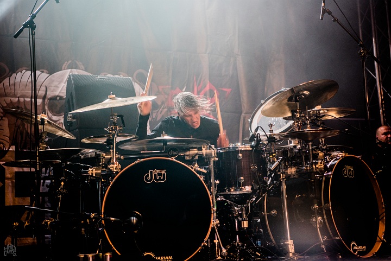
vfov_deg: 19.5
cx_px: 196
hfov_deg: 28.8
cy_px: 130
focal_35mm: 70
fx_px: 761
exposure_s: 1/125
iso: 800
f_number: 2.8
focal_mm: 70
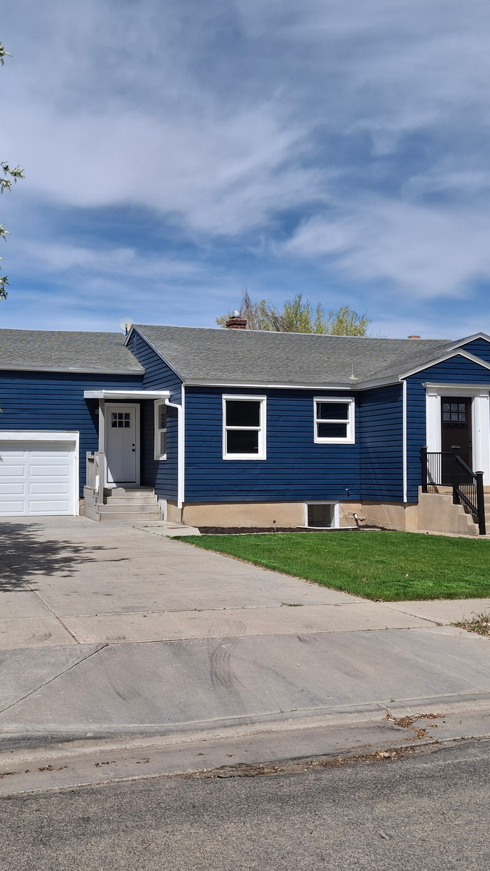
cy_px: 433
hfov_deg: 31.9
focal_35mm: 37
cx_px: 208
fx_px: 855
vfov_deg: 54.0
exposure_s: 1/1795
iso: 25
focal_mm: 4.69
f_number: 1.8
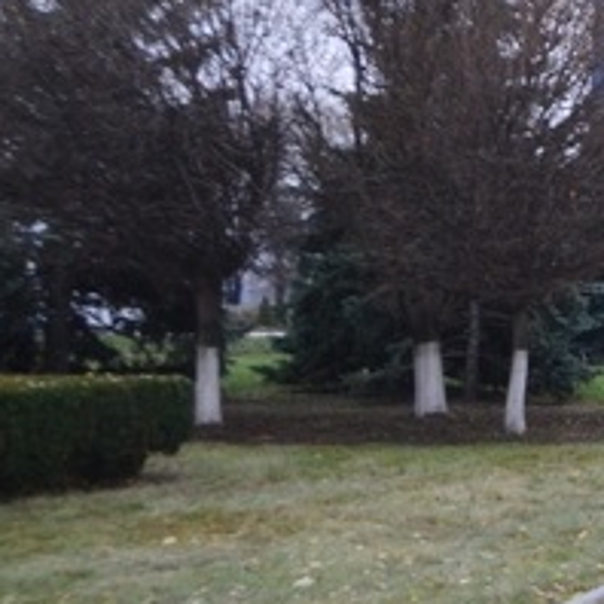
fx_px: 2112
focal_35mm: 107
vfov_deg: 16.2
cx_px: 970
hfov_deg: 14.8
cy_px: 151
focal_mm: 26
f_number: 4.2
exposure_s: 1/60
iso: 720
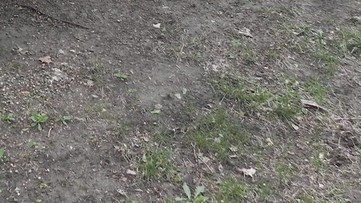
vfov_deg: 14.3
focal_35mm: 77
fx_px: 737
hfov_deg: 25.8
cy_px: -133
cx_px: -18
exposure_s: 1/77.5
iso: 160
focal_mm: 4.6
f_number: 3.2
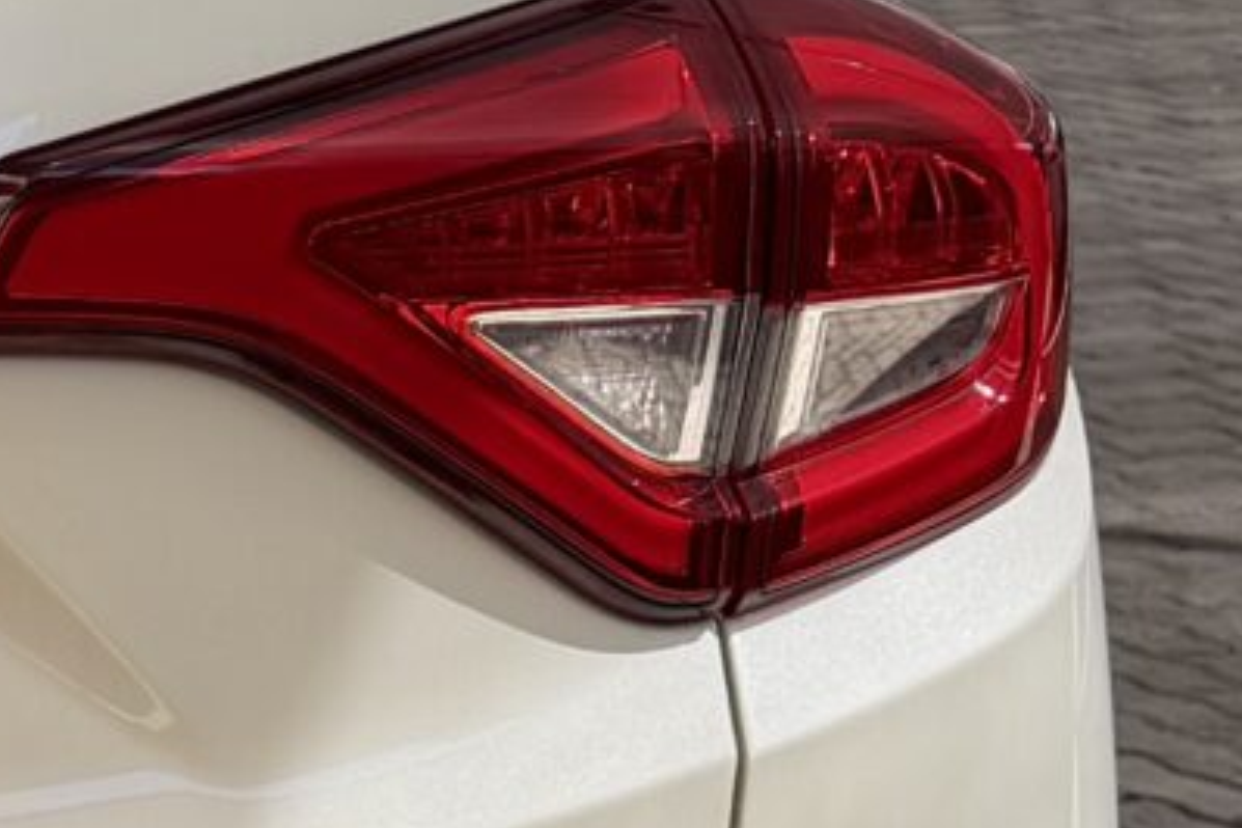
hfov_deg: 11.5
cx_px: -1286
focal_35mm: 160
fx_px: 5520
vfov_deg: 8.6
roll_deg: -0.4
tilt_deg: -15.8
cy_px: 585
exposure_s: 1/1174
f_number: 1.78
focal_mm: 6.76
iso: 80
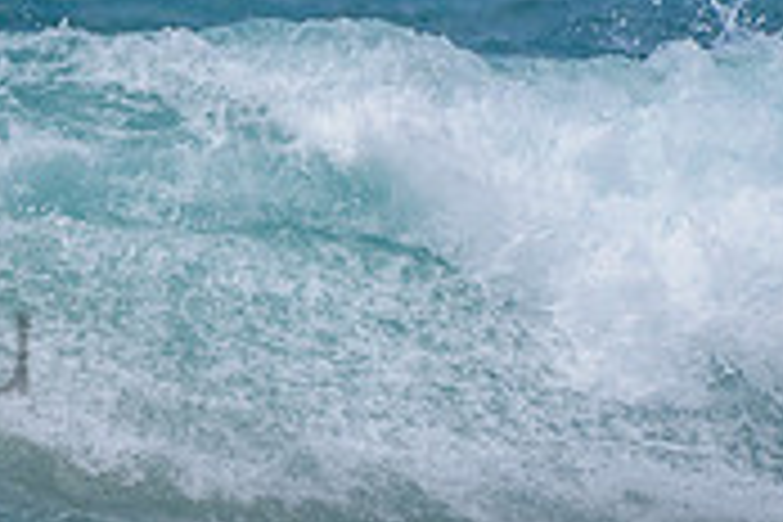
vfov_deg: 0.7
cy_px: 108
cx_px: -433
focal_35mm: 2051
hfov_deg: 1.0
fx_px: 44606
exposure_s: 1/2000
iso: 125
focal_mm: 500
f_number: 5.6
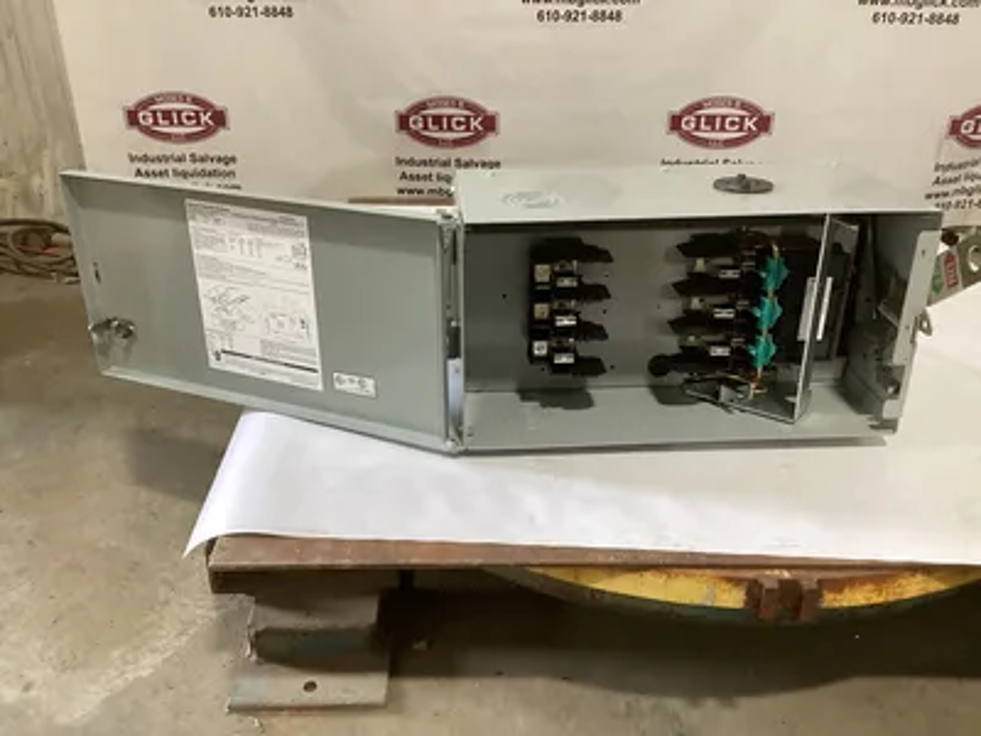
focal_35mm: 31
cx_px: 490
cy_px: 368
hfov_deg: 58.4
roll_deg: +1.1
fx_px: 879
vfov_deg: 45.4
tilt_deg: -31.1
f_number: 2.4
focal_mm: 3.3
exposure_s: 1/50
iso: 200
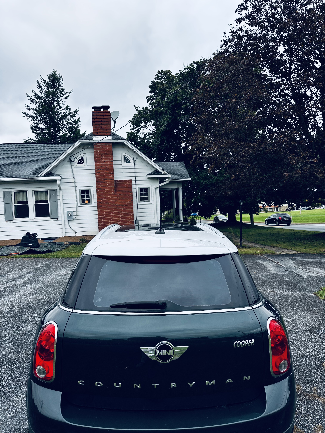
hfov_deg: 56.8
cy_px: 216
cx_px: 162
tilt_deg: -1.6
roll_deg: +1.6
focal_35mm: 24
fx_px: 300
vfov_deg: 71.6
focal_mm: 6.86
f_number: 1.78
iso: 64
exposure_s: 1/173
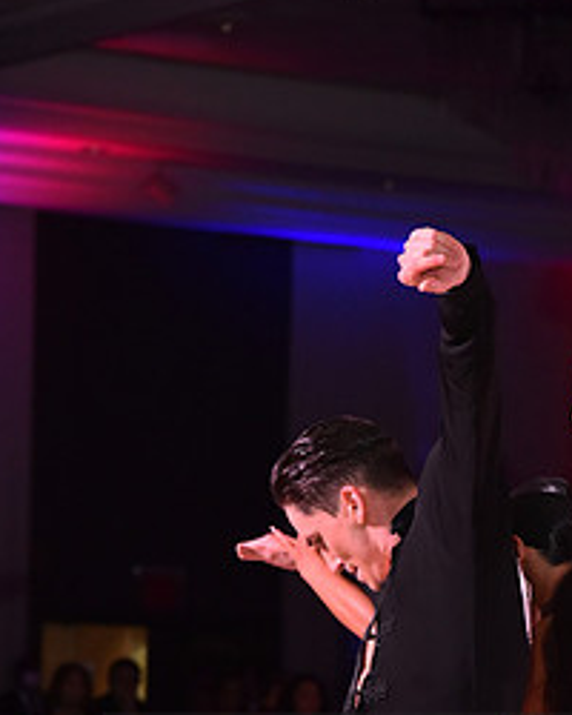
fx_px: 4613
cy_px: 809
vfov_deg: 8.8
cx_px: 499
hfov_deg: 7.1
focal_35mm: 218
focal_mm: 100
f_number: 5.6
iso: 2500
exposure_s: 1/320
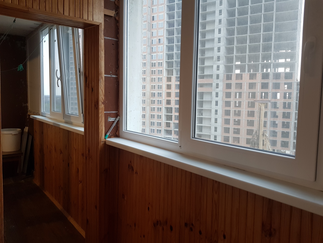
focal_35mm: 26
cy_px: 122
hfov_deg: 67.3
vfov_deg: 53.1
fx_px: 243
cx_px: 162
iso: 250
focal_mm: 4.2
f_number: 1.7
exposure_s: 1/27
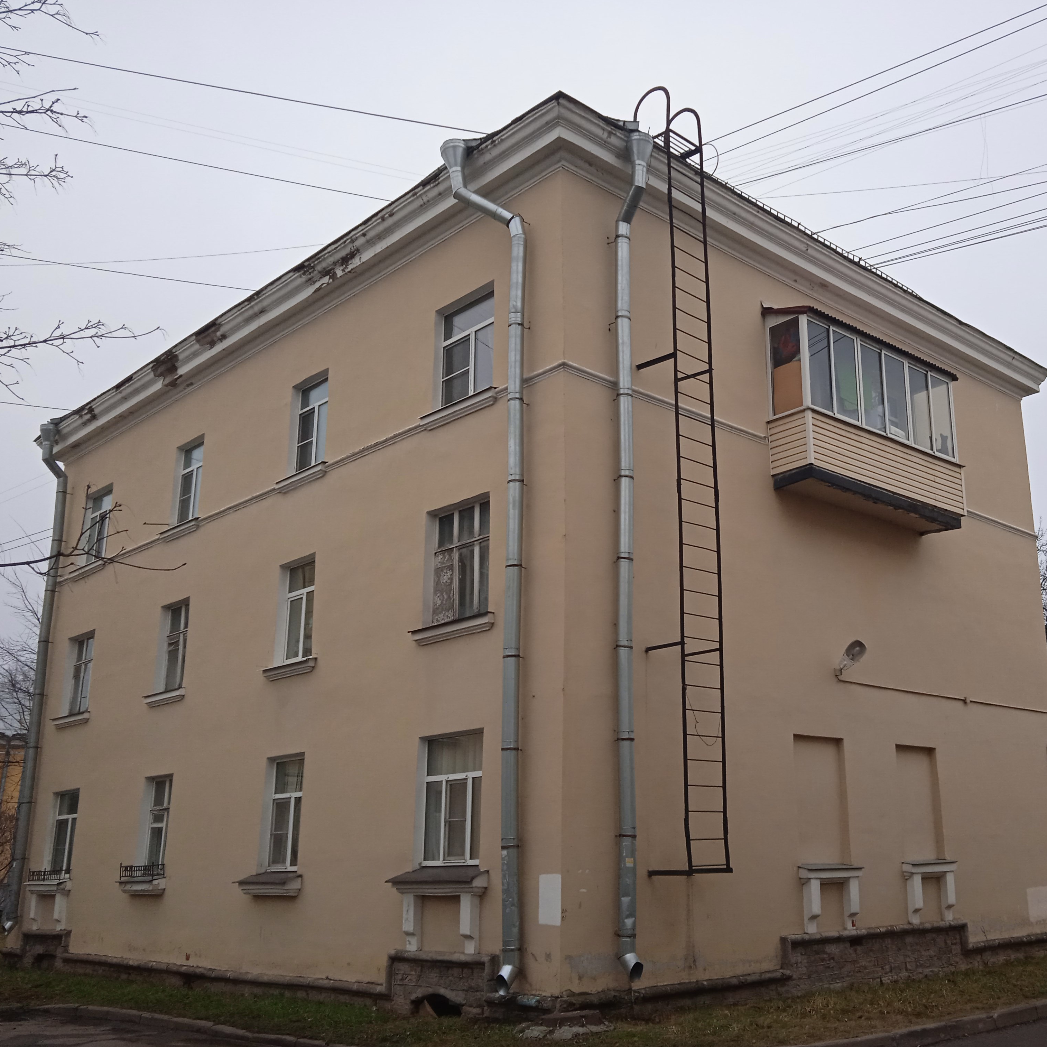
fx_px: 1163
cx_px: 668
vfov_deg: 48.4
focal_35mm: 34
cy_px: 536
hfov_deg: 47.9
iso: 177
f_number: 2.2
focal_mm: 3.43
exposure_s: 1/100
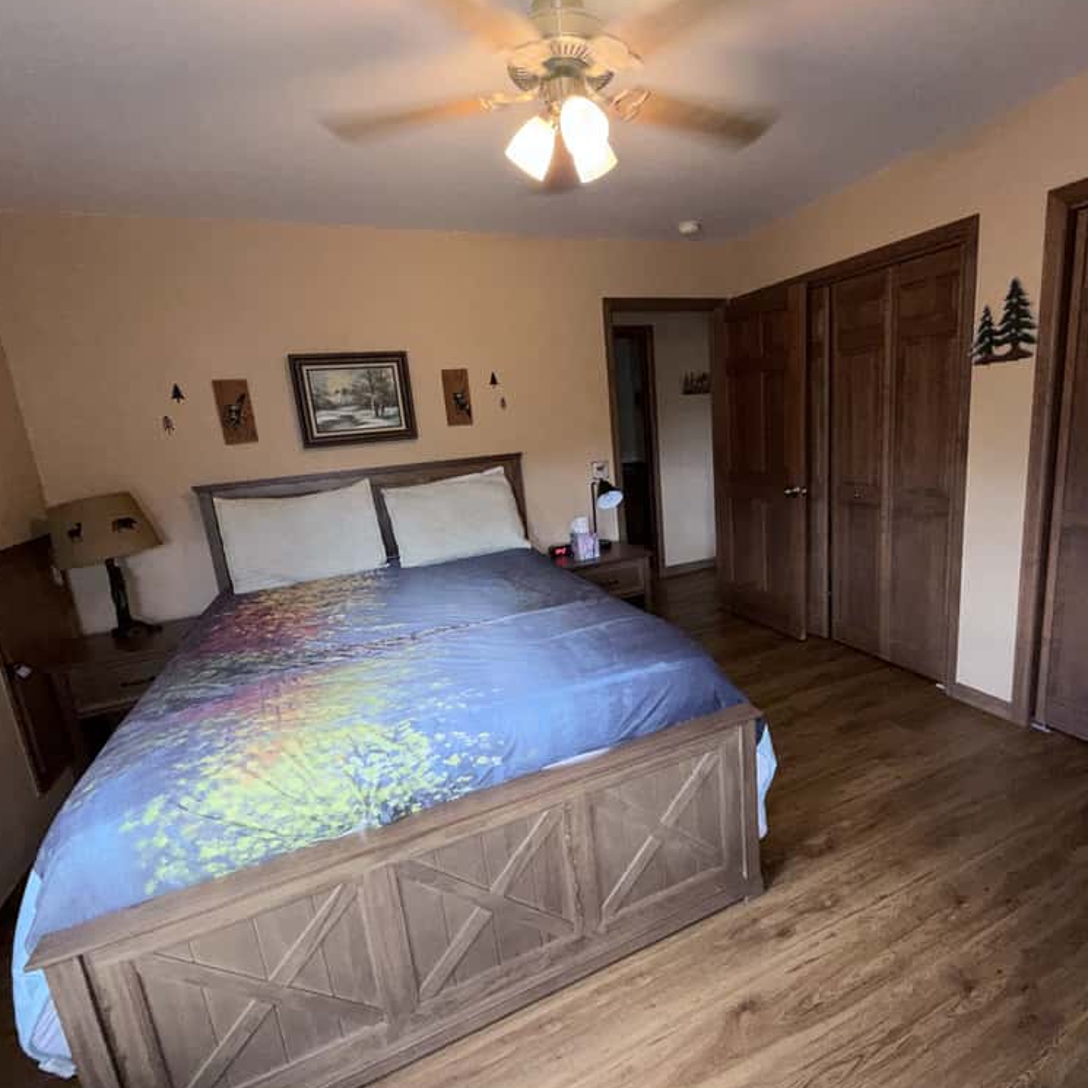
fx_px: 605
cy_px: 545
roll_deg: +4.9
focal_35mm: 17
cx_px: 609
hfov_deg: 83.6
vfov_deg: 84.0
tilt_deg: -11.9
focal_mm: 2.22
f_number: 2.2
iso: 100
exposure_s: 1/60
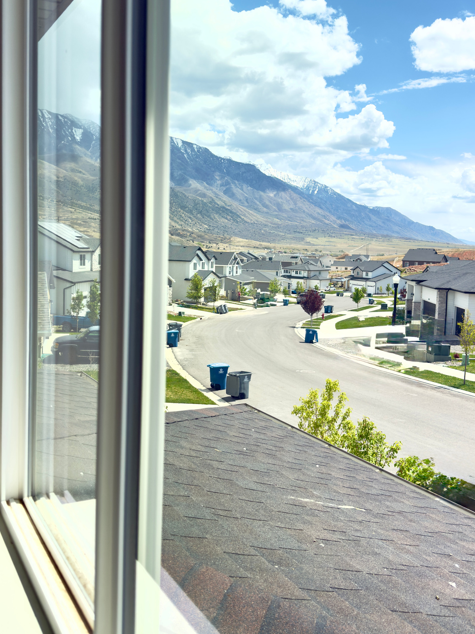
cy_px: 287
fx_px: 604
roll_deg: -1.8
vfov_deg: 55.3
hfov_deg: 42.9
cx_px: 226
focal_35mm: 33
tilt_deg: -3.3
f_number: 1.78
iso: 64
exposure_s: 1/4292
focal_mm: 6.76
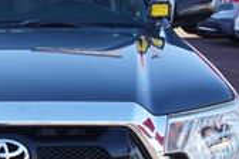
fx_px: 757
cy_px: 166
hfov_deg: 17.1
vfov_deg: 11.9
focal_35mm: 114
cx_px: -51
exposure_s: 1/80
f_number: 5.6
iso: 100
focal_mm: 20
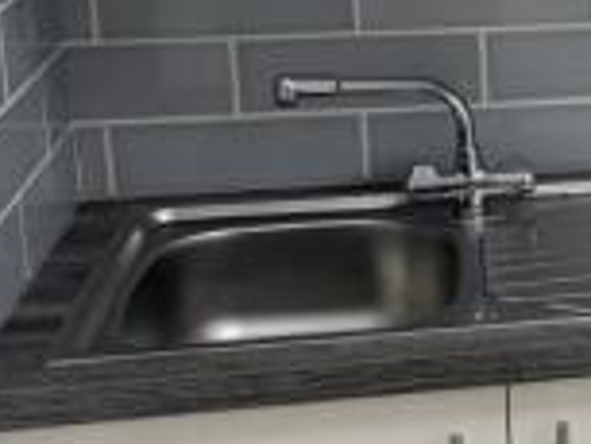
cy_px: 91
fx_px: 1692
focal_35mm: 99
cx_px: 952
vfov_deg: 14.9
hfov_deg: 17.3
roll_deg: -1.3
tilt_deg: -14.5
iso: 64
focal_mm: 5.1
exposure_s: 1/100
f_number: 1.6
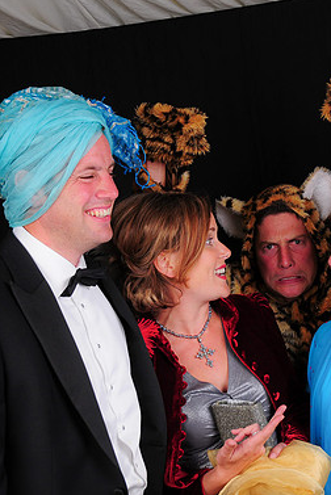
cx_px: 296
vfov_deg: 30.2
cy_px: 249
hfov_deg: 20.0
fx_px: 919
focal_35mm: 67
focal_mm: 29
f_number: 8
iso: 200
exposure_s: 1/125
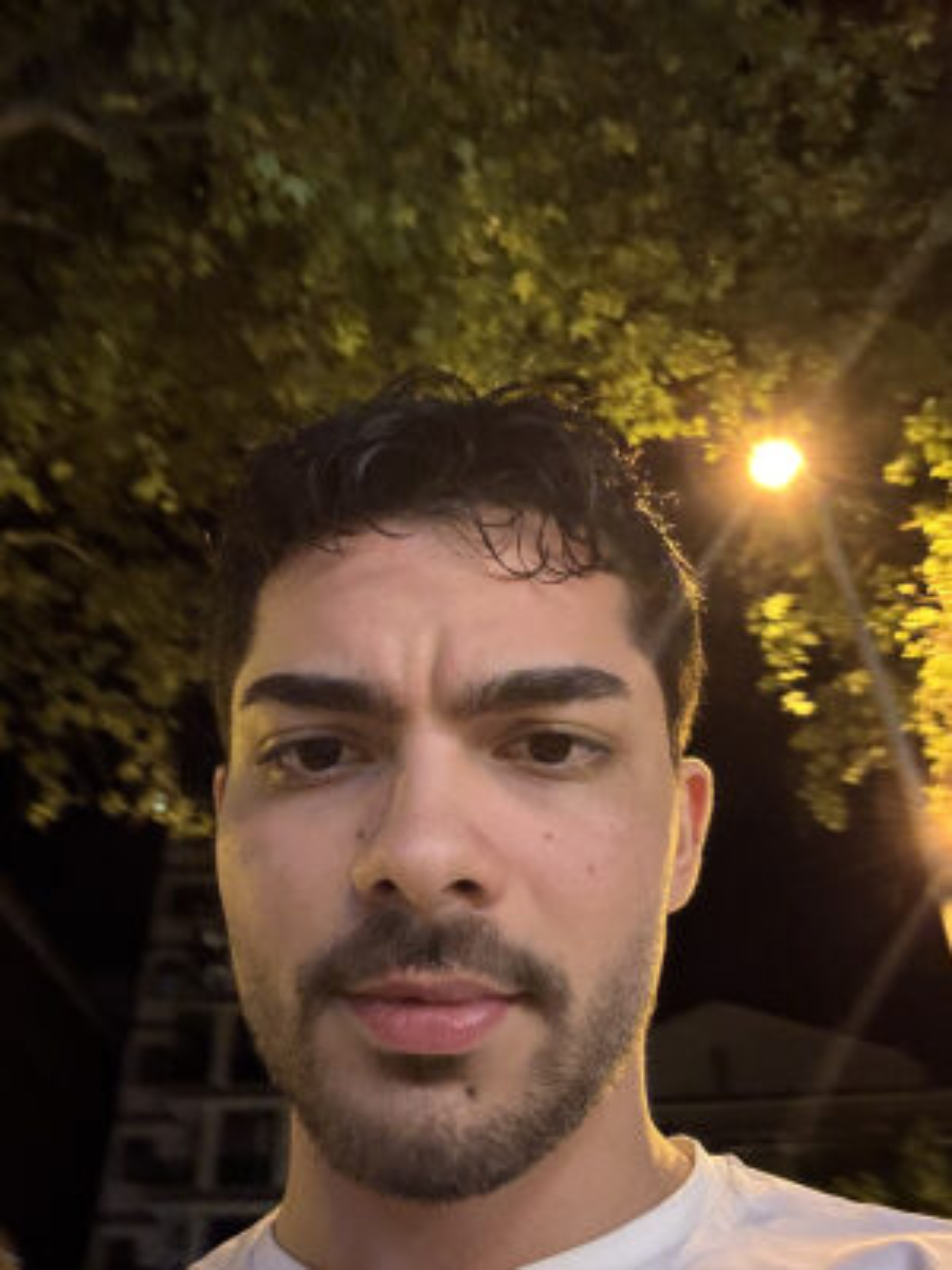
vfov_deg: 60.0
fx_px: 1100
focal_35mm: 30
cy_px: 635
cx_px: 476
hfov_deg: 46.8
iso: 640
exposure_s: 1/17
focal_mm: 2.69
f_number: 1.9
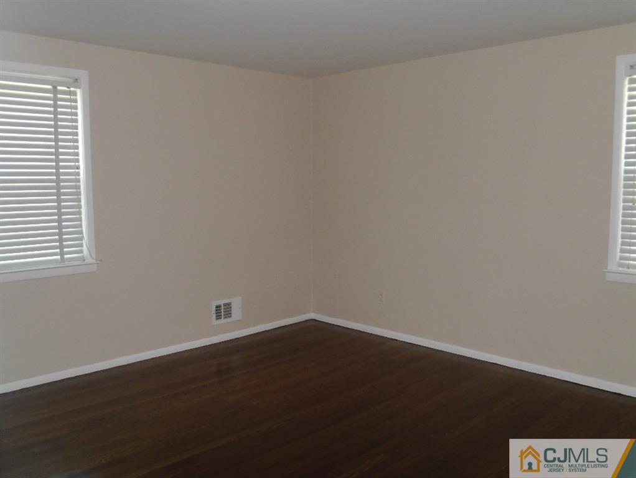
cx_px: 318
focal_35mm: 40
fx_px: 735
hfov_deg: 46.8
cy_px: 239
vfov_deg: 36.0
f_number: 4.5
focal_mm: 20
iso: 800
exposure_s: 1/60
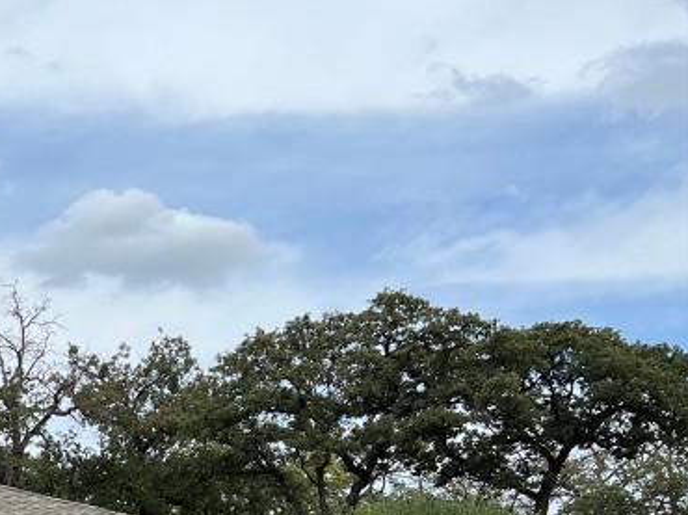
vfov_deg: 19.2
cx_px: -258
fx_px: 1430
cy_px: 619
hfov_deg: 23.3
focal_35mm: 72
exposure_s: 1/3968
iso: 50
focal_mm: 5.7
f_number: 1.5
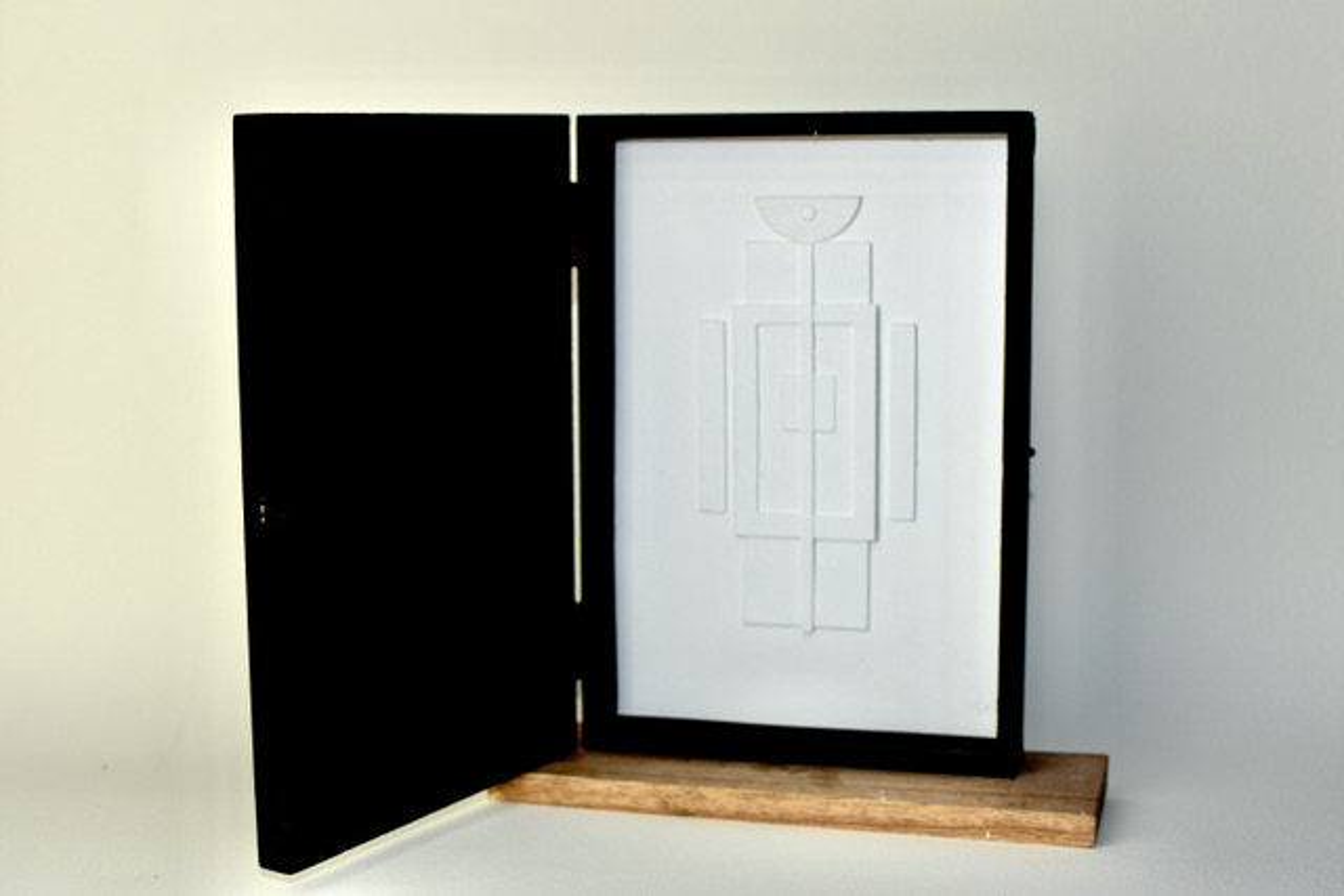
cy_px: 448
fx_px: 1960
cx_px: 672
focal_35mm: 52
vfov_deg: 25.8
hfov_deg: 37.8
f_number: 4.5
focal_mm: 35
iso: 100
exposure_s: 1/250
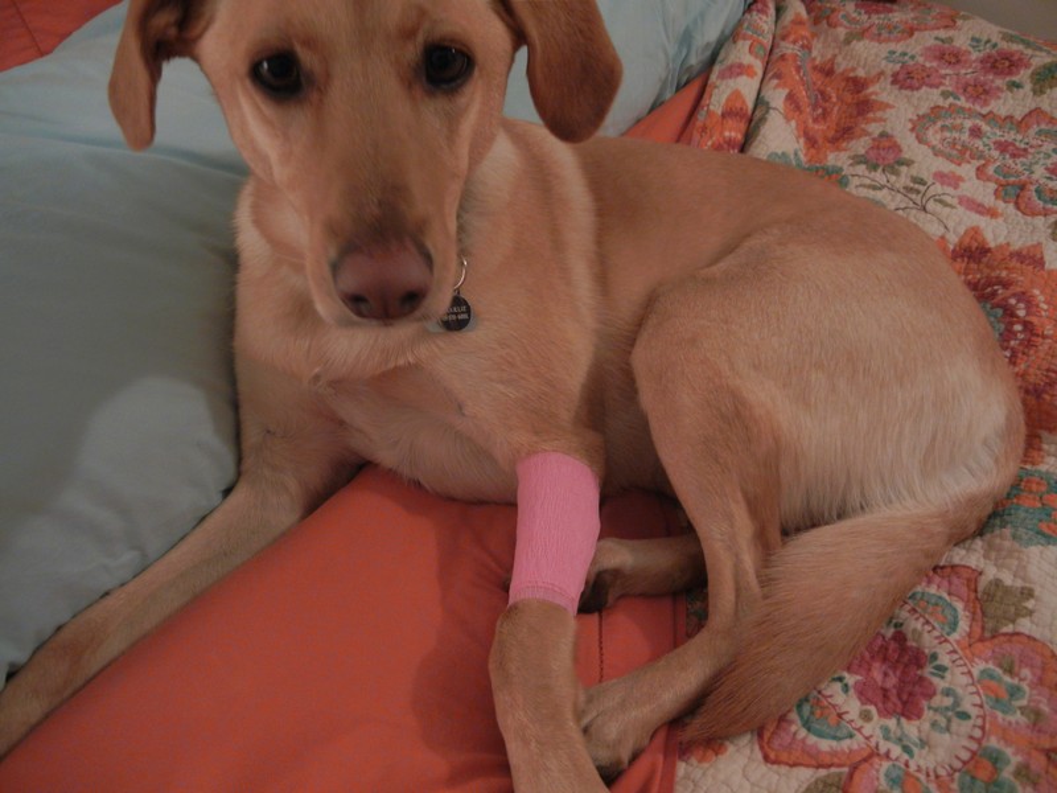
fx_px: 916
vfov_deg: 46.8
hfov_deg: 60.0
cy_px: 396
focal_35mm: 30
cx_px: 528
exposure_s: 1/15
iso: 205
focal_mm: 5.4
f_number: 3.5
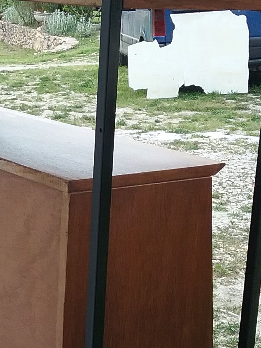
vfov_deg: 22.2
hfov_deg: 16.7
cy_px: 276
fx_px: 875
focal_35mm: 87
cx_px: 15
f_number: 2.2
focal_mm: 3.3
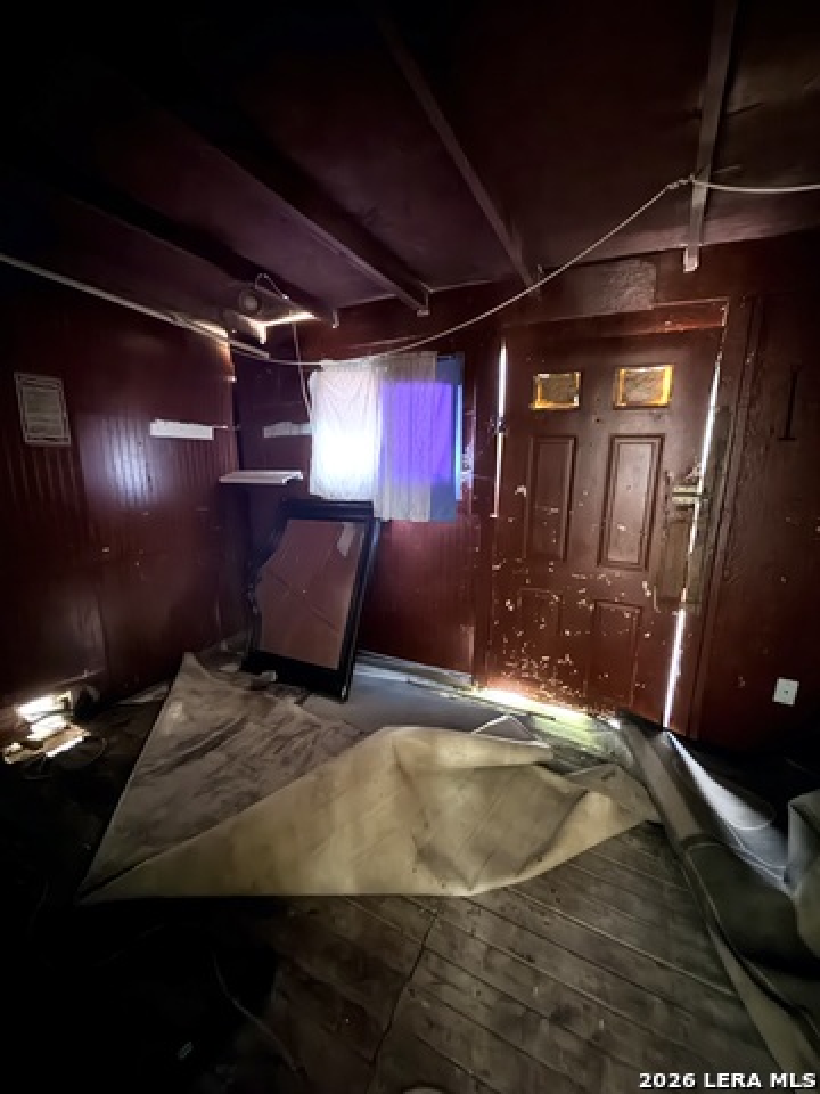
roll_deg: -0.1
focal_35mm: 14
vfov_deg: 102.1
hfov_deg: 85.7
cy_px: 547
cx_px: 410
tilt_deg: -9.2
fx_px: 442
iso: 4000
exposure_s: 1/4
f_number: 2.2
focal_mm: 2.22
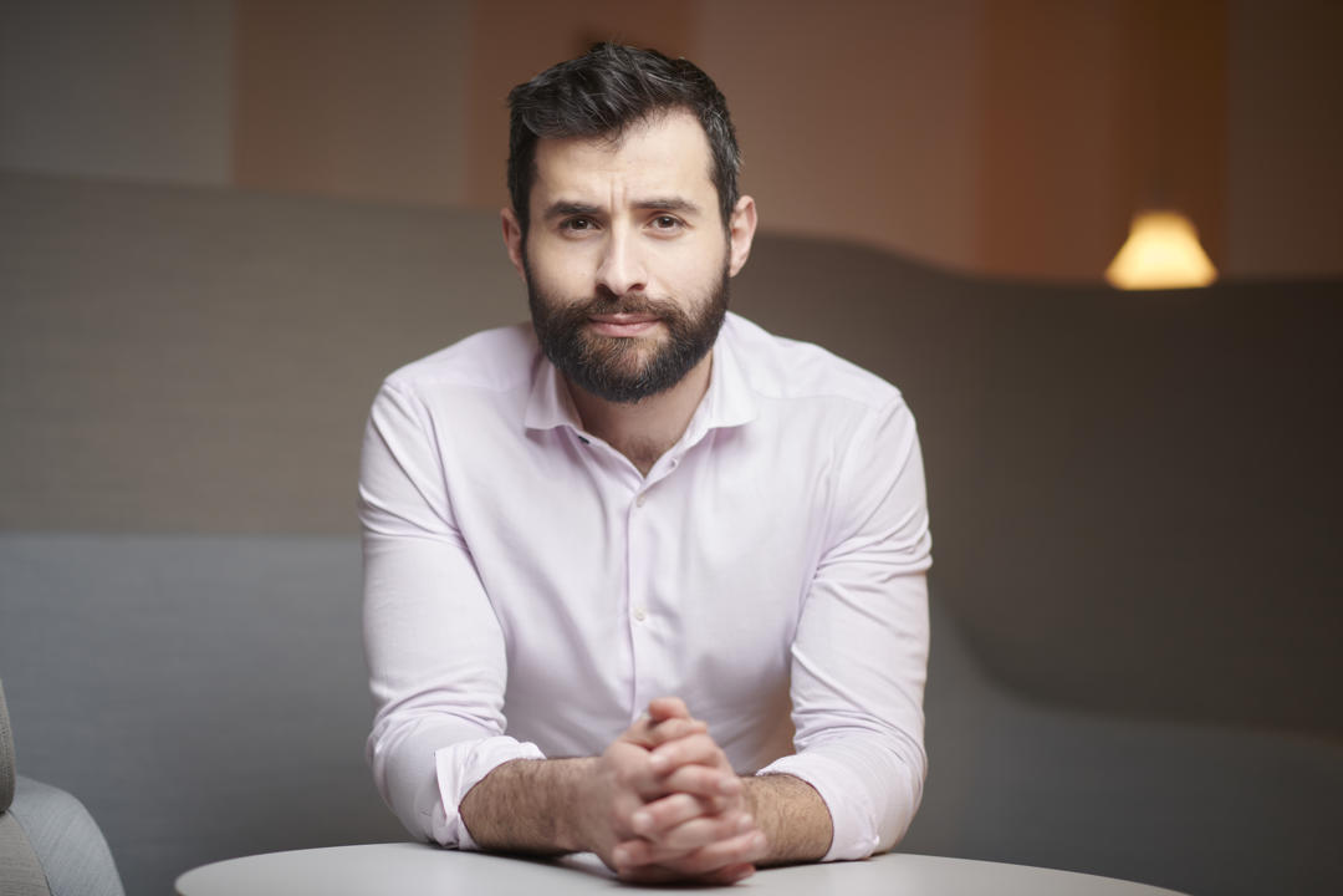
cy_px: 448
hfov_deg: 23.9
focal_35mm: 85
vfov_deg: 16.1
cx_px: 672
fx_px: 3171
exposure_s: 1/125
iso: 125
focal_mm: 85
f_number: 2.2
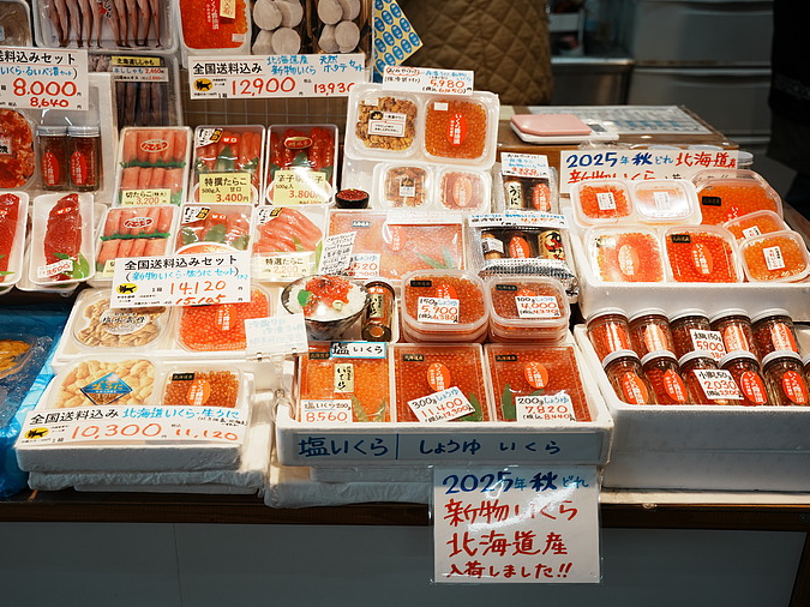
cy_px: 307
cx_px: 356
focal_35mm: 40
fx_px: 946
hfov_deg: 46.3
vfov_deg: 35.6
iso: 250
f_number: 2.8
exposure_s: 1/250
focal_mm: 36.4
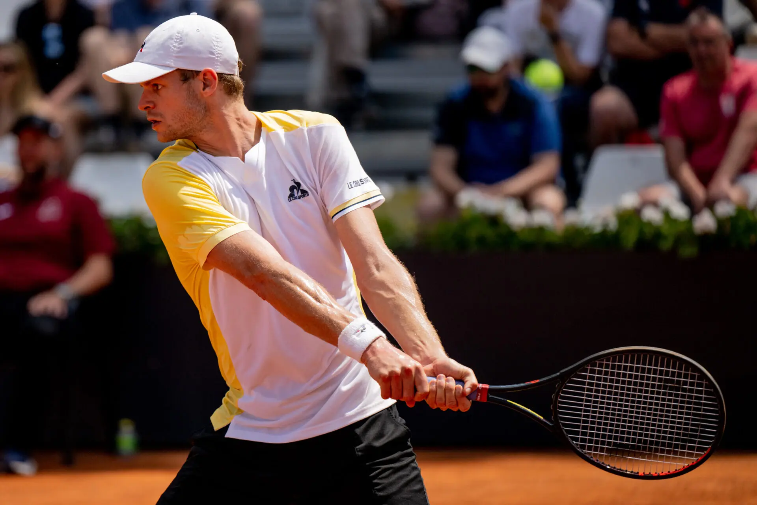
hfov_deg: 10.3
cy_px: 252
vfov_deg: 6.9
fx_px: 4206
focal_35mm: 200
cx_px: 378
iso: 320
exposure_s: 1/8000
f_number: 2.8
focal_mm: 200
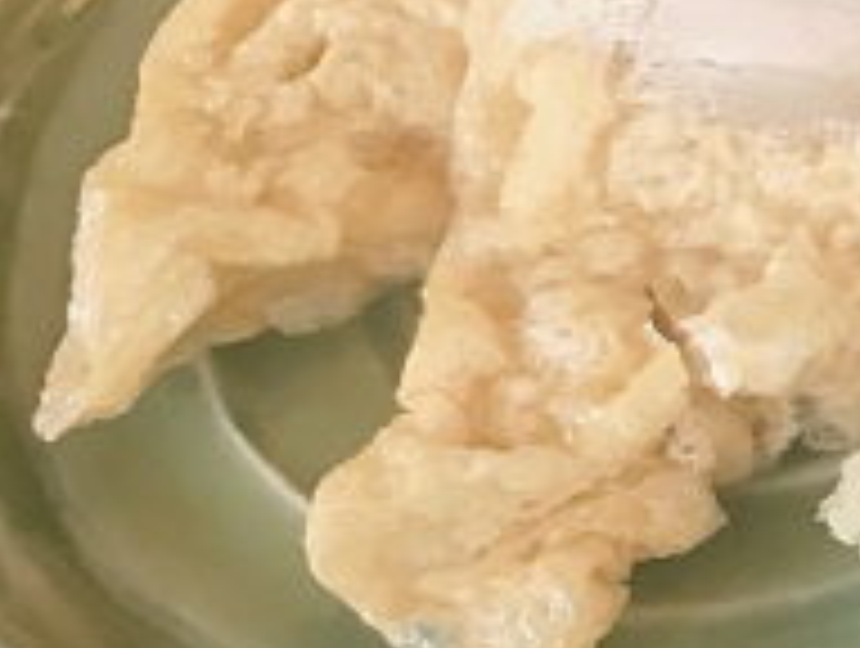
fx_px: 2912
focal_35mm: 117
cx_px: 1797
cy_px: 441
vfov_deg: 12.7
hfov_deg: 13.8
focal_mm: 3.99
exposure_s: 1/17
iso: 40
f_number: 1.8
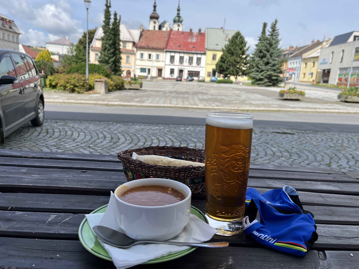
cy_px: 134
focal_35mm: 26
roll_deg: -4.4
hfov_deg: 67.3
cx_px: 180
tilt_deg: -11.2
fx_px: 270
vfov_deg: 53.1
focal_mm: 5.1
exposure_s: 1/2632
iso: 50
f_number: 1.6
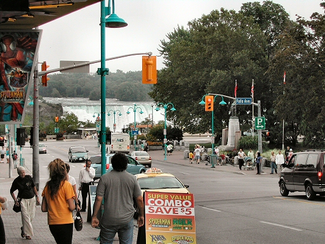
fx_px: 770
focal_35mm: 82
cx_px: 162
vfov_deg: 18.0
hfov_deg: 23.8
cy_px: 122
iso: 100
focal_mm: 17.4
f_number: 4.1
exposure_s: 1/186
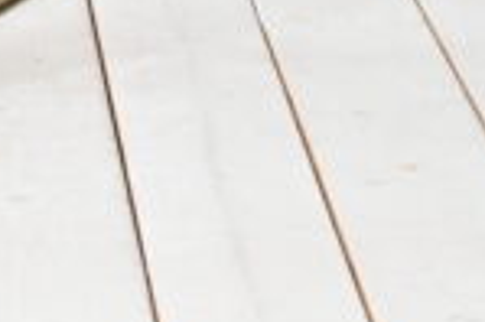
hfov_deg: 6.0
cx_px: -156
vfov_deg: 3.9
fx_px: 4629
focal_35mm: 344
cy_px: -678
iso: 320
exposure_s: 1/160
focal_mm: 50
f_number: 8
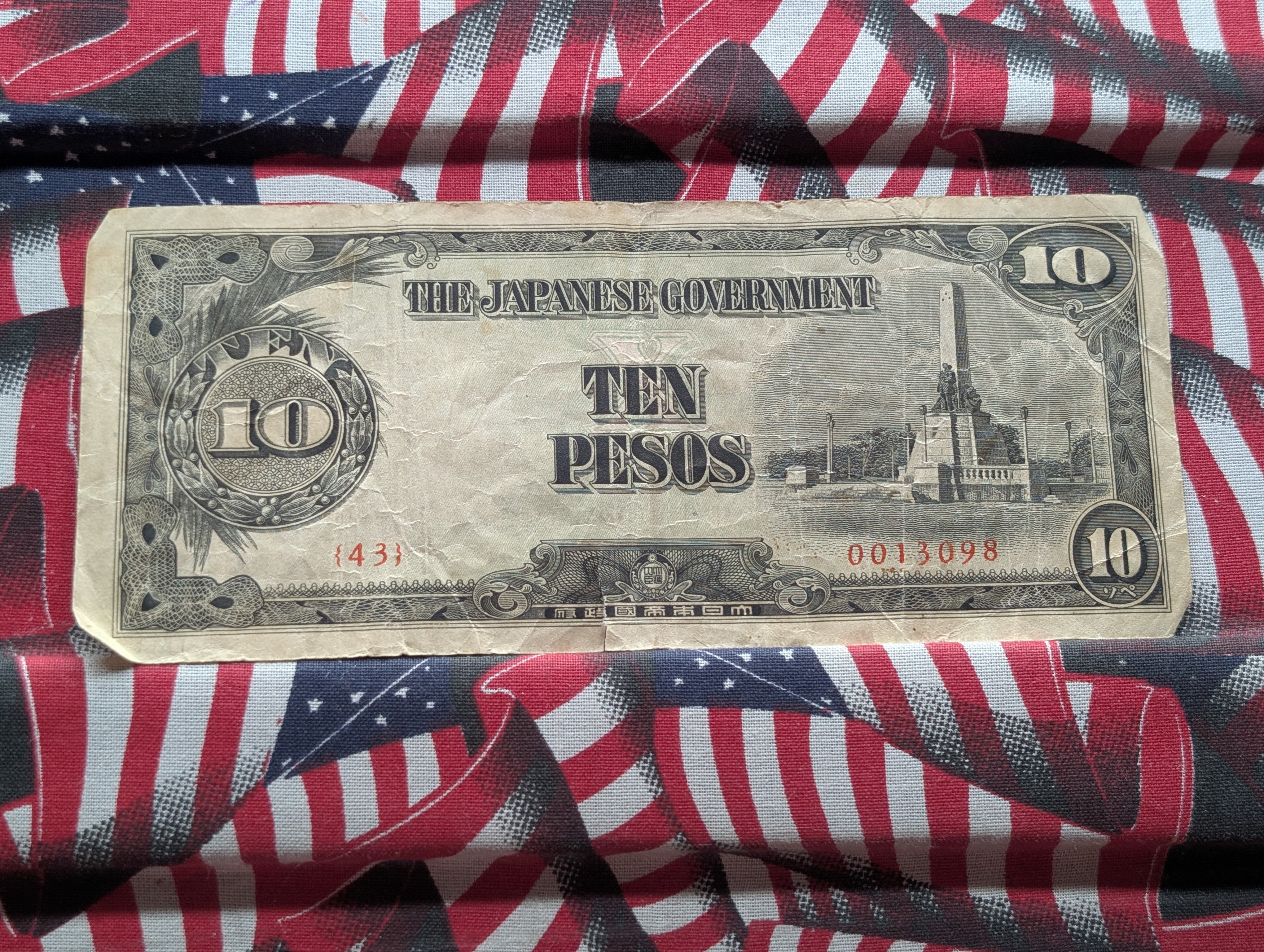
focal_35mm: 49
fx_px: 1792
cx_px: 632
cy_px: 476
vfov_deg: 29.7
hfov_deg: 38.9
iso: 38
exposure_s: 1/67.2
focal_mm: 6.9
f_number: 1.68
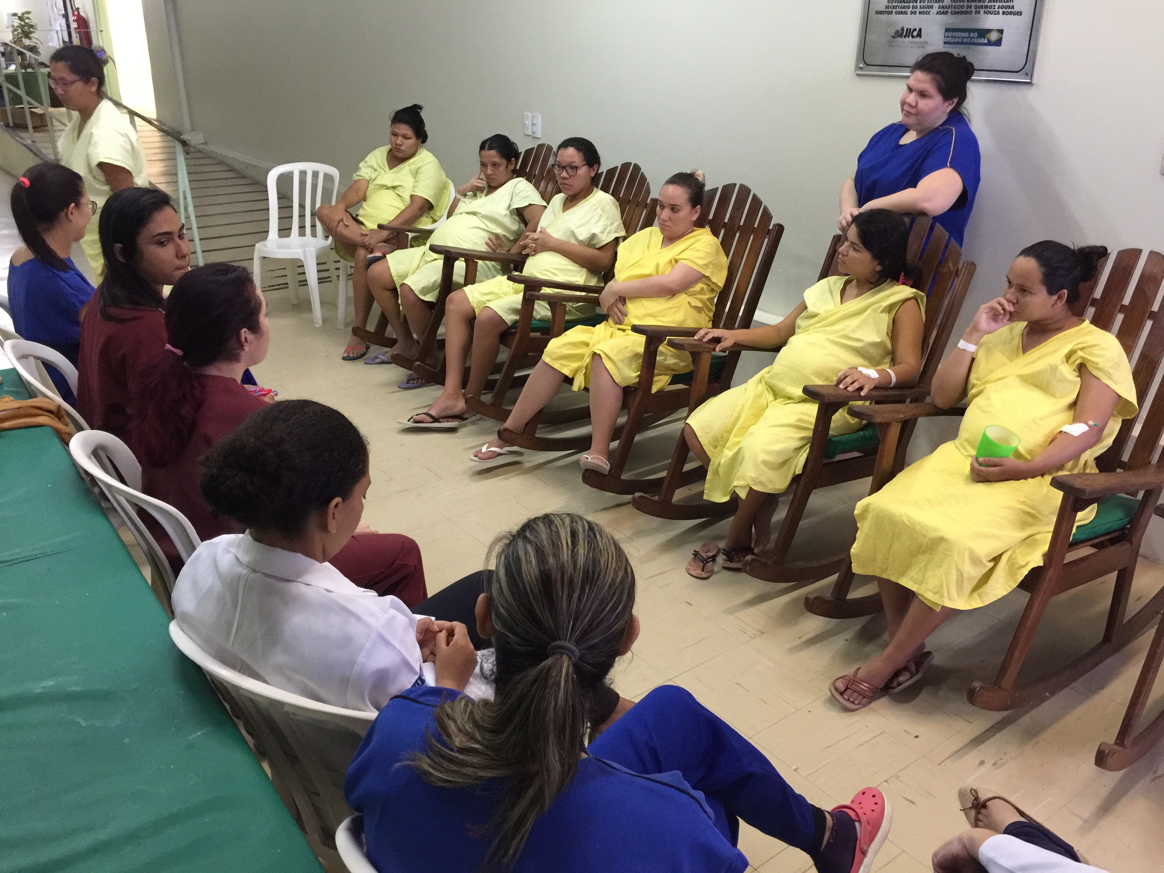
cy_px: 436
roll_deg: -1.2
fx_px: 975
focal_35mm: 29
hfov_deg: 61.7
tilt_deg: -21.8
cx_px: 582
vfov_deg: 48.2
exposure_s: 1/15
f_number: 2.2
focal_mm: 4.15
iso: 125
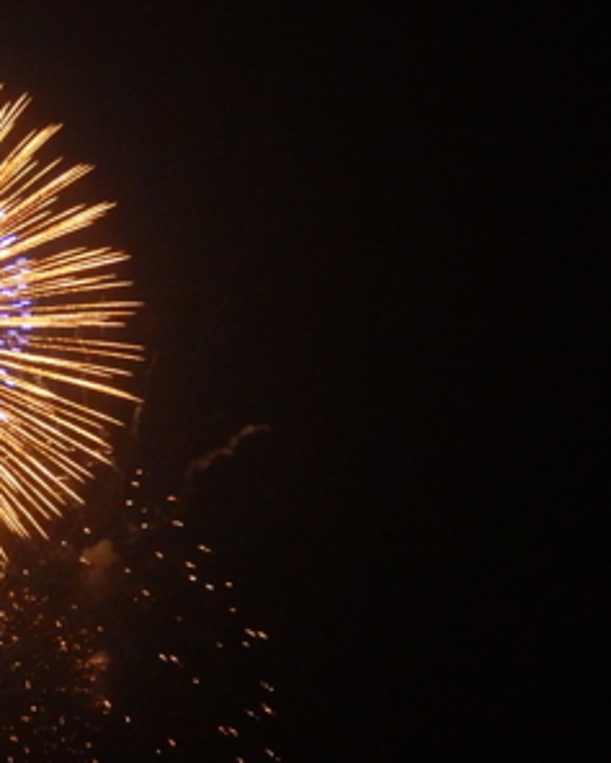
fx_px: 1830
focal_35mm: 81
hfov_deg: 18.1
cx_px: -103
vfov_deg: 23.3
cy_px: 559
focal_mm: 7.3
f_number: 4.2
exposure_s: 1/15
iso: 1600
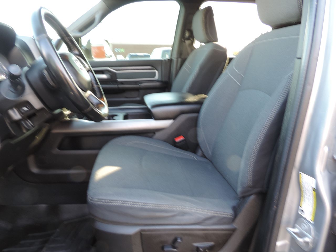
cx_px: 168
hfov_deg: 71.6
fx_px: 233
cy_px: 126
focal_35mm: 24
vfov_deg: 56.8
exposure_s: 1/30
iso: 180
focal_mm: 4.3
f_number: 3
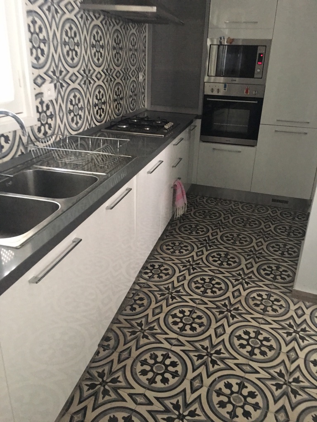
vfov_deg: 61.7
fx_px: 354
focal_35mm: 29
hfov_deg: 48.2
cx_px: 158
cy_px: 211
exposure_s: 1/4
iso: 100
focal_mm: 4.15
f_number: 2.2
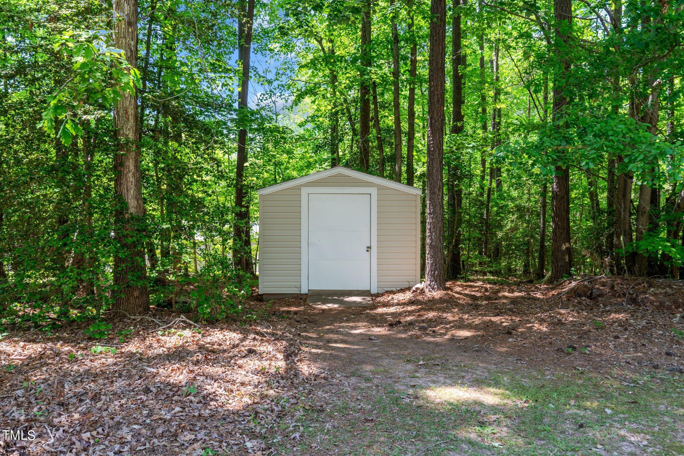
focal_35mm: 29
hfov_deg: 63.7
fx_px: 551
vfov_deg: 45.0
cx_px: 342
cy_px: 228
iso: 320
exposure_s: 1/25
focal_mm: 29
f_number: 8
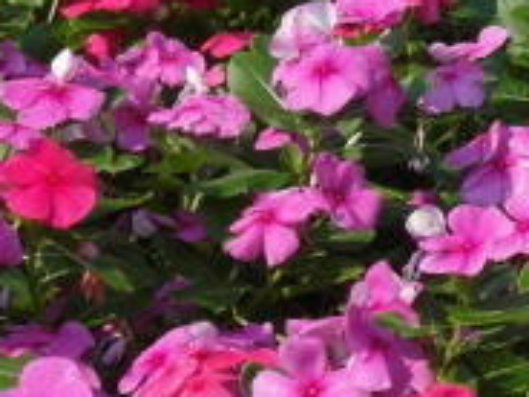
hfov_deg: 6.1
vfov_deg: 4.6
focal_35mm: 318
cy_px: -472
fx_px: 4860
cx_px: 851
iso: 80
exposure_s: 1/500
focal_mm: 12.3
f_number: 4.7
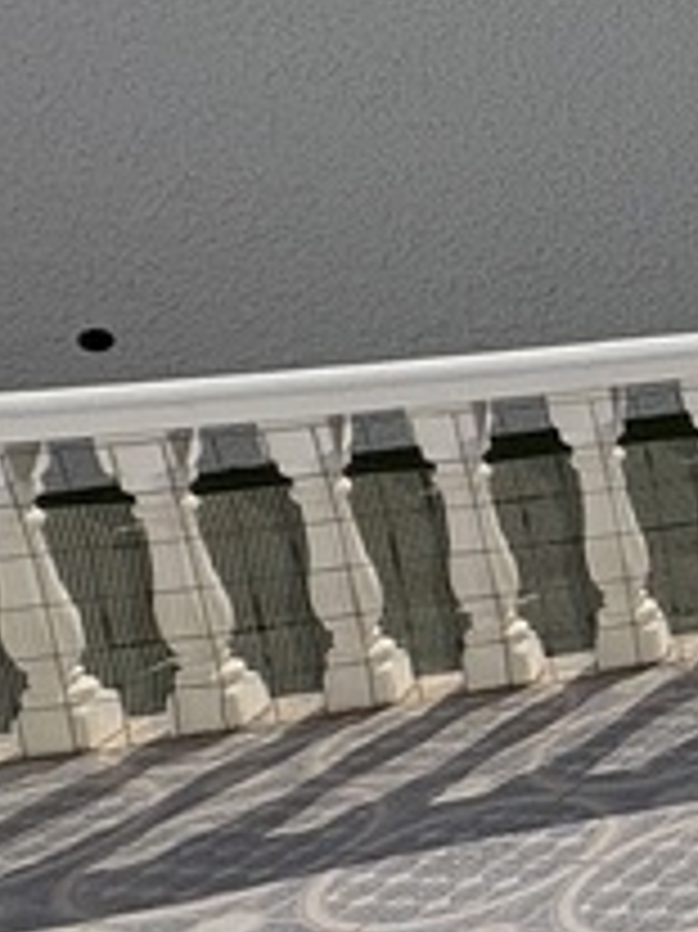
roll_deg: +0.2
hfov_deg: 13.9
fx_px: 1642
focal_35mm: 61
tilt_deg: -11.8
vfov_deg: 31.6
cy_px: 353
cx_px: 1788
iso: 40
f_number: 2.2
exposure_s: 1/4630
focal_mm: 2.22
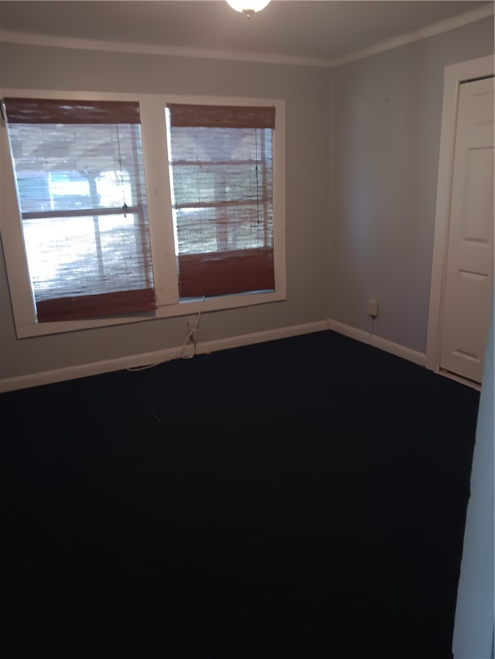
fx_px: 496
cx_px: 248
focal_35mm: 26
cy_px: 330
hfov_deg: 53.1
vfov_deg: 67.3
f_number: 1.8
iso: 160
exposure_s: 1/20
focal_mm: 3.98
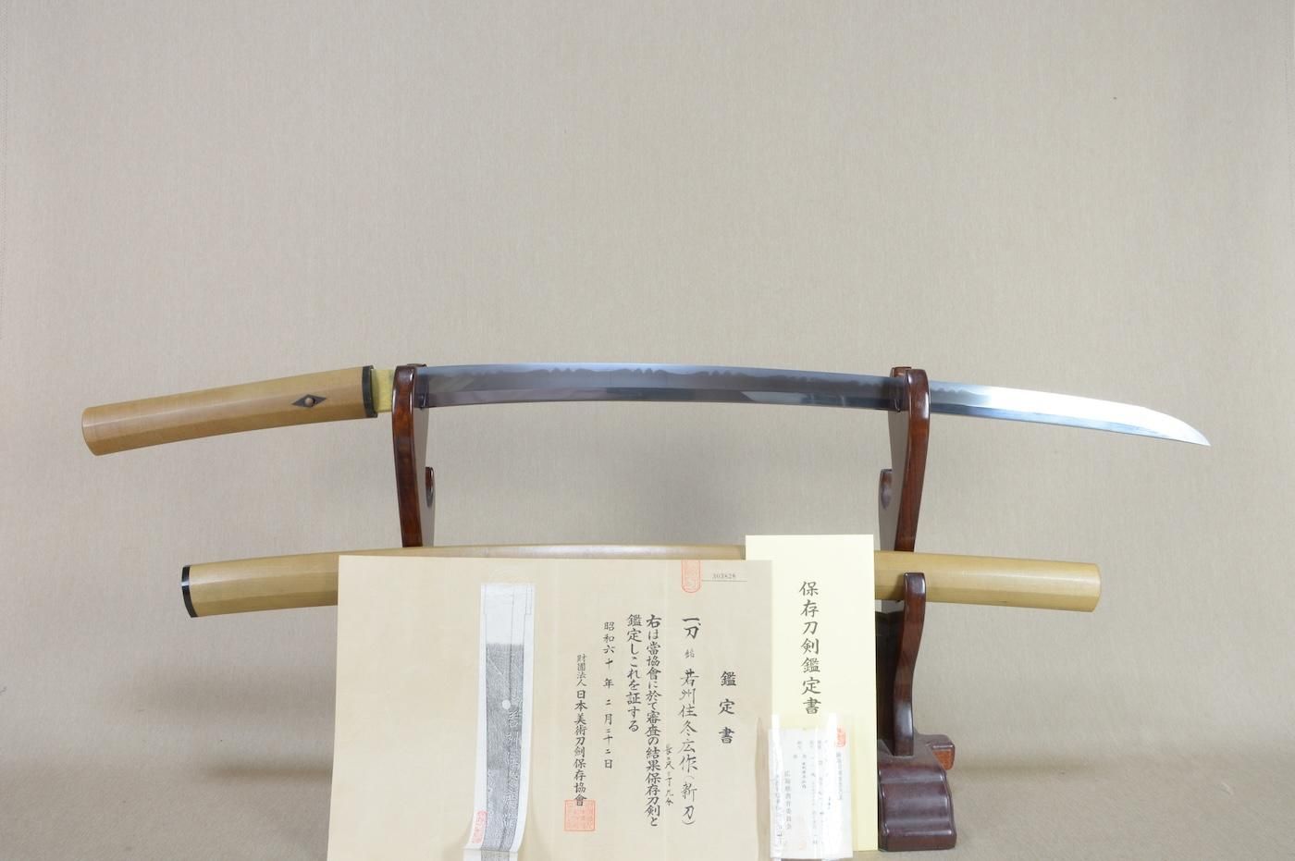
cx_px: 648
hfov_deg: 62.0
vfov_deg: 43.5
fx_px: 1078
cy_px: 430
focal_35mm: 30
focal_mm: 20
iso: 400
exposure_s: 1/1.6
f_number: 11
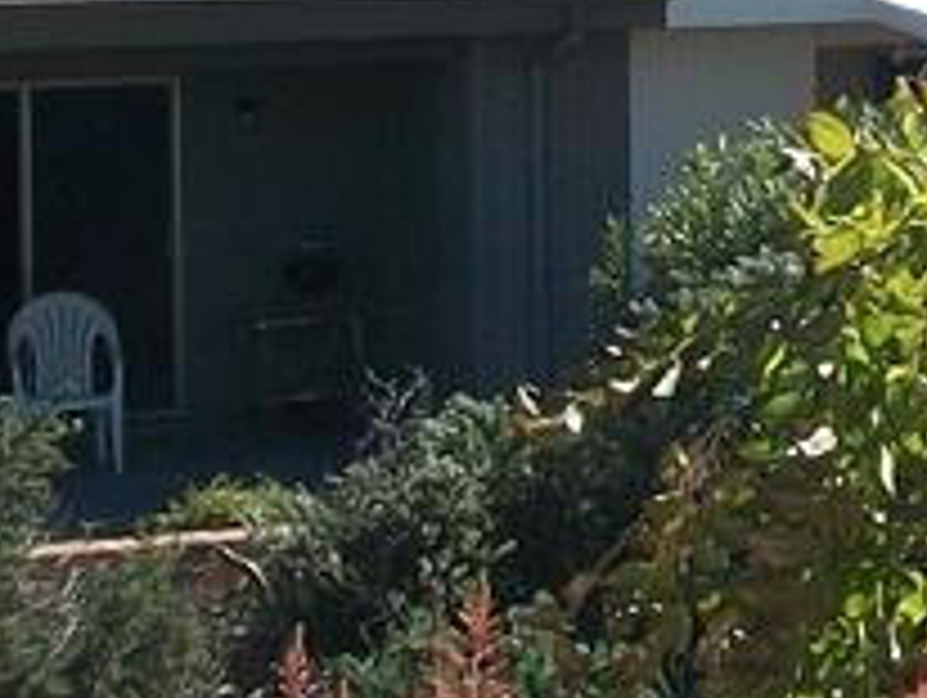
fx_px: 4263
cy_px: -356
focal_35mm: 159
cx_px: 1274
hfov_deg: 12.0
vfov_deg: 9.1
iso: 80
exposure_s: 1/320
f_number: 5.5
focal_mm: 5.7
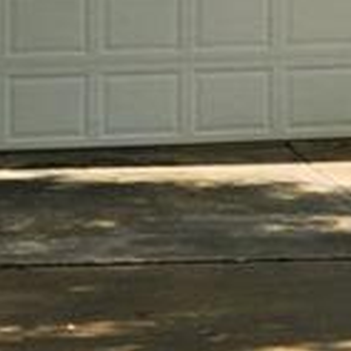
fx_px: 2547
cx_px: 533
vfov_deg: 7.4
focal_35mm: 222
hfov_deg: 7.7
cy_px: -474
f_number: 13
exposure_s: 1/200
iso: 200
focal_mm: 24
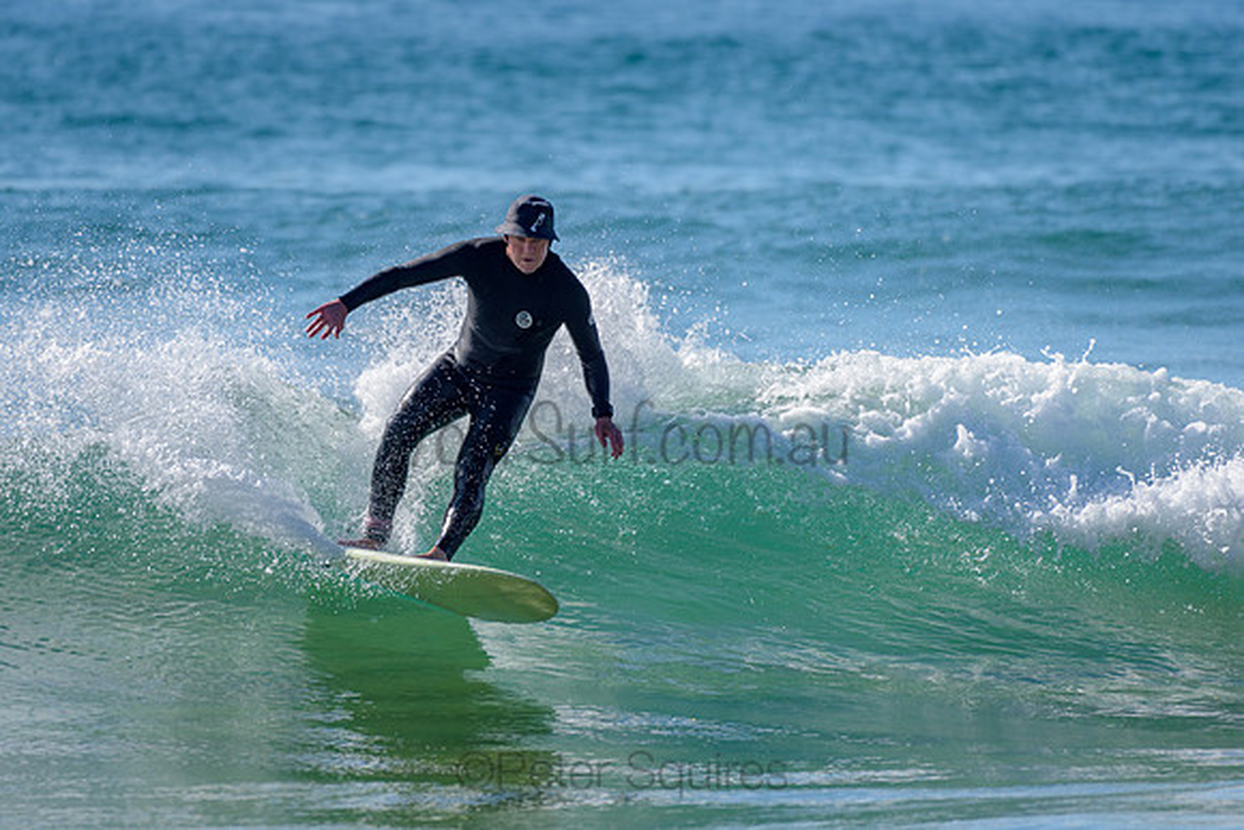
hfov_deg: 3.4
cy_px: 321
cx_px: 481
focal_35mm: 613
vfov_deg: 2.2
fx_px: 21191
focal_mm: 500
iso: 160
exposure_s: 1/2000
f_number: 5.6
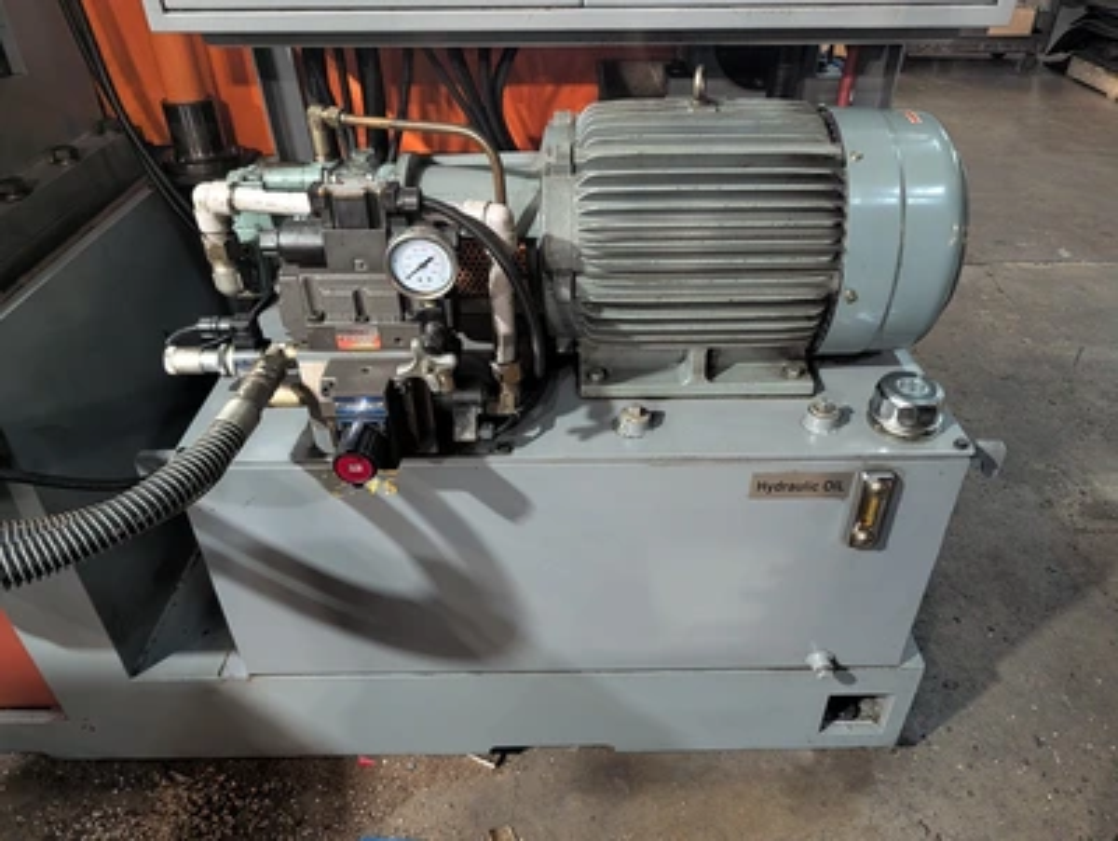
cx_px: 559
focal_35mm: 24
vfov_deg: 56.9
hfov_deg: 71.5
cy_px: 420
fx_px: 776
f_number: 1.68
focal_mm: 6.9
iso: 1671
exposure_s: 1/76.6
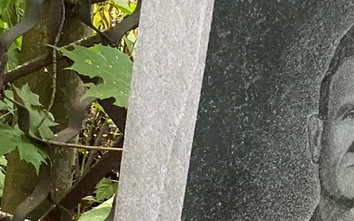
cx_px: 316
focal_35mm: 179
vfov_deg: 7.2
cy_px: 381
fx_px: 1727
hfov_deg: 11.6
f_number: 2
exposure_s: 1/60
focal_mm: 6
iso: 250
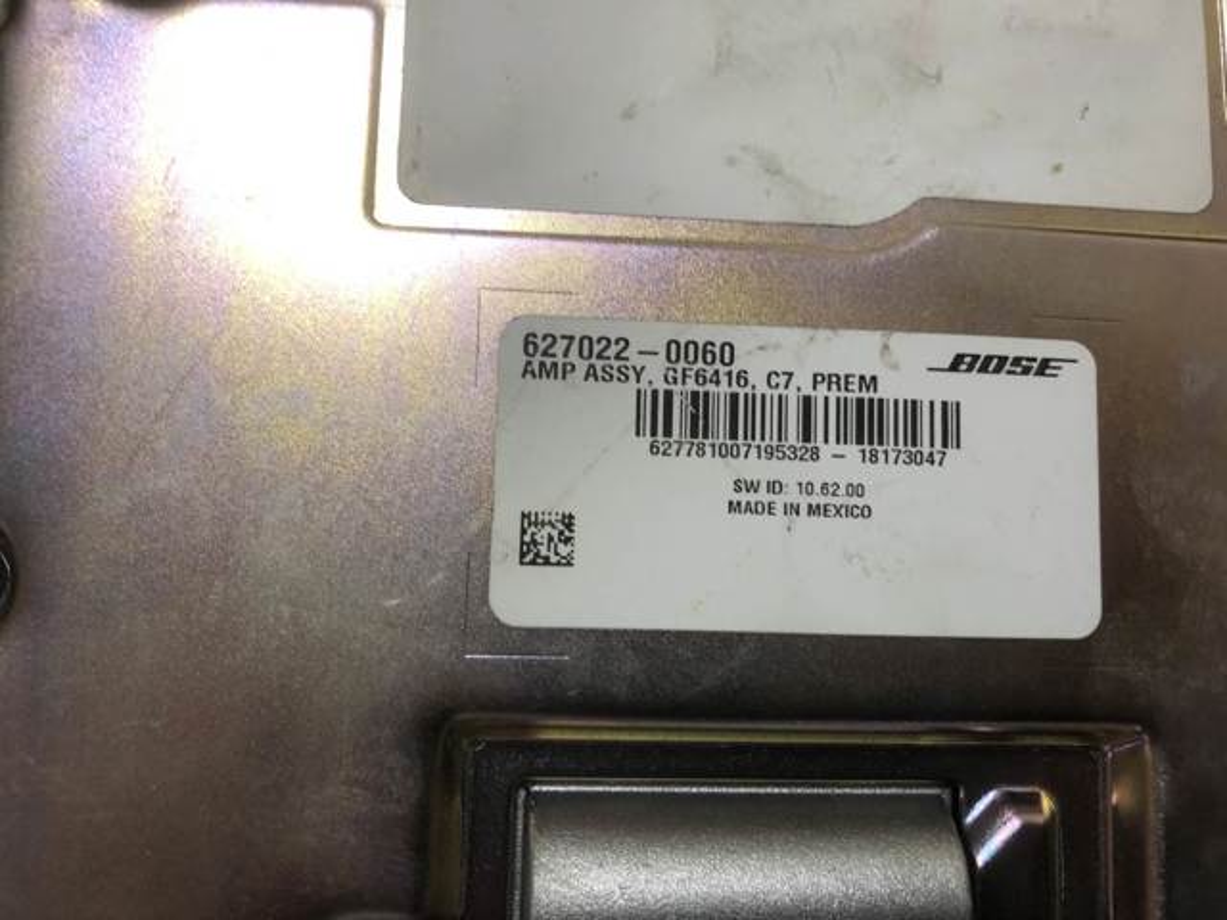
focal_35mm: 28
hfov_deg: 63.4
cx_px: 614
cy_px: 460
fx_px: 992
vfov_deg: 49.7
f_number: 1.8
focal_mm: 4
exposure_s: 1/24
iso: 40
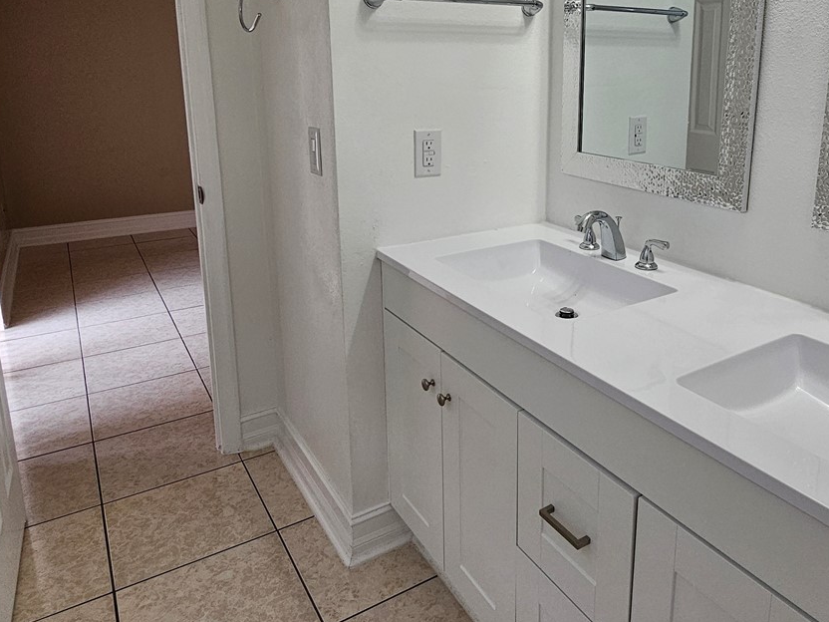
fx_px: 599
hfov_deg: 68.4
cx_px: 515
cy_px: 219
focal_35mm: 25
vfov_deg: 54.0
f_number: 2.2
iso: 64
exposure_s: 1/120
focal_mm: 2.2
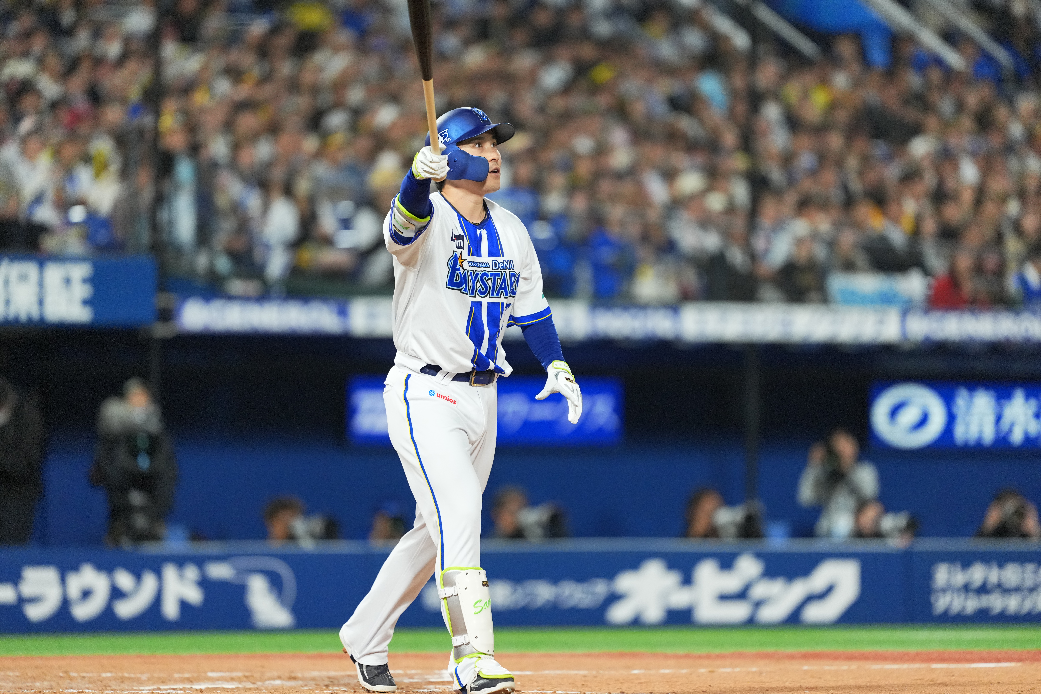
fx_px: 8674
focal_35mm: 300
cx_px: 520
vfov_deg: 4.6
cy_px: 347
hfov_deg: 6.9
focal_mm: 300
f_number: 2.8
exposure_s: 1/2000
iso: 3200
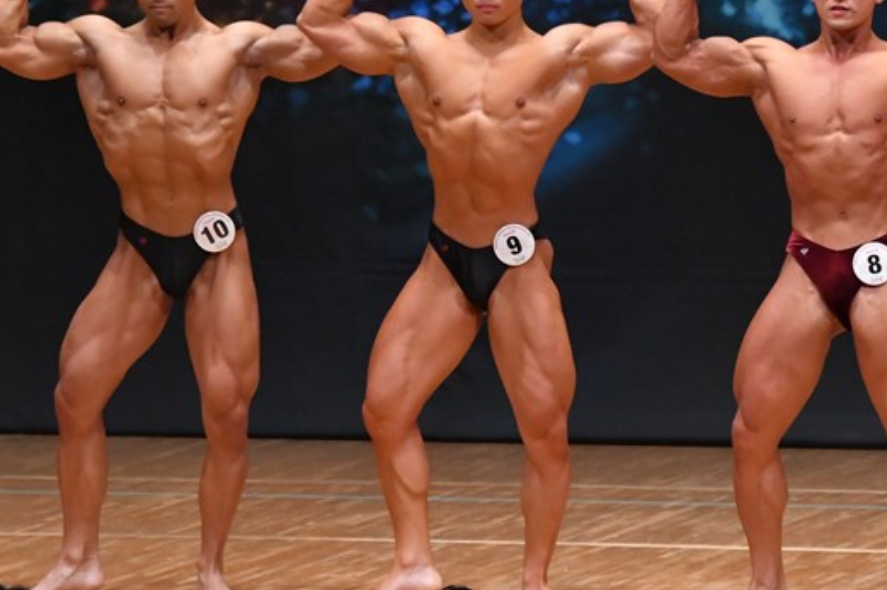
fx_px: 9901
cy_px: 262
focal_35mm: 402
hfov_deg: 5.1
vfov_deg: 3.4
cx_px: 488
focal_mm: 180
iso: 6400
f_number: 5.6
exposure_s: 1/400
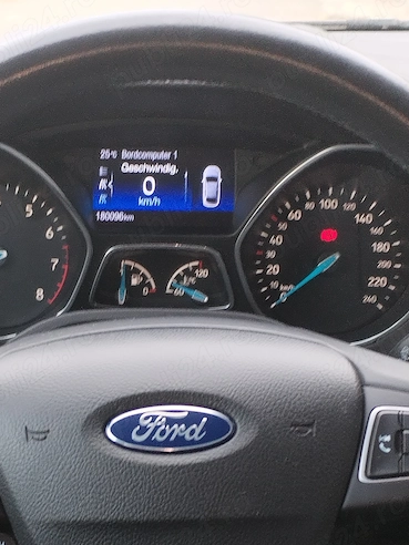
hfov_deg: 17.7
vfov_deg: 23.3
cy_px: 414
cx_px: 102
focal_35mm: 83
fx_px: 1308
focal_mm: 4.75
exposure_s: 1/50
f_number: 1.8
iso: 211
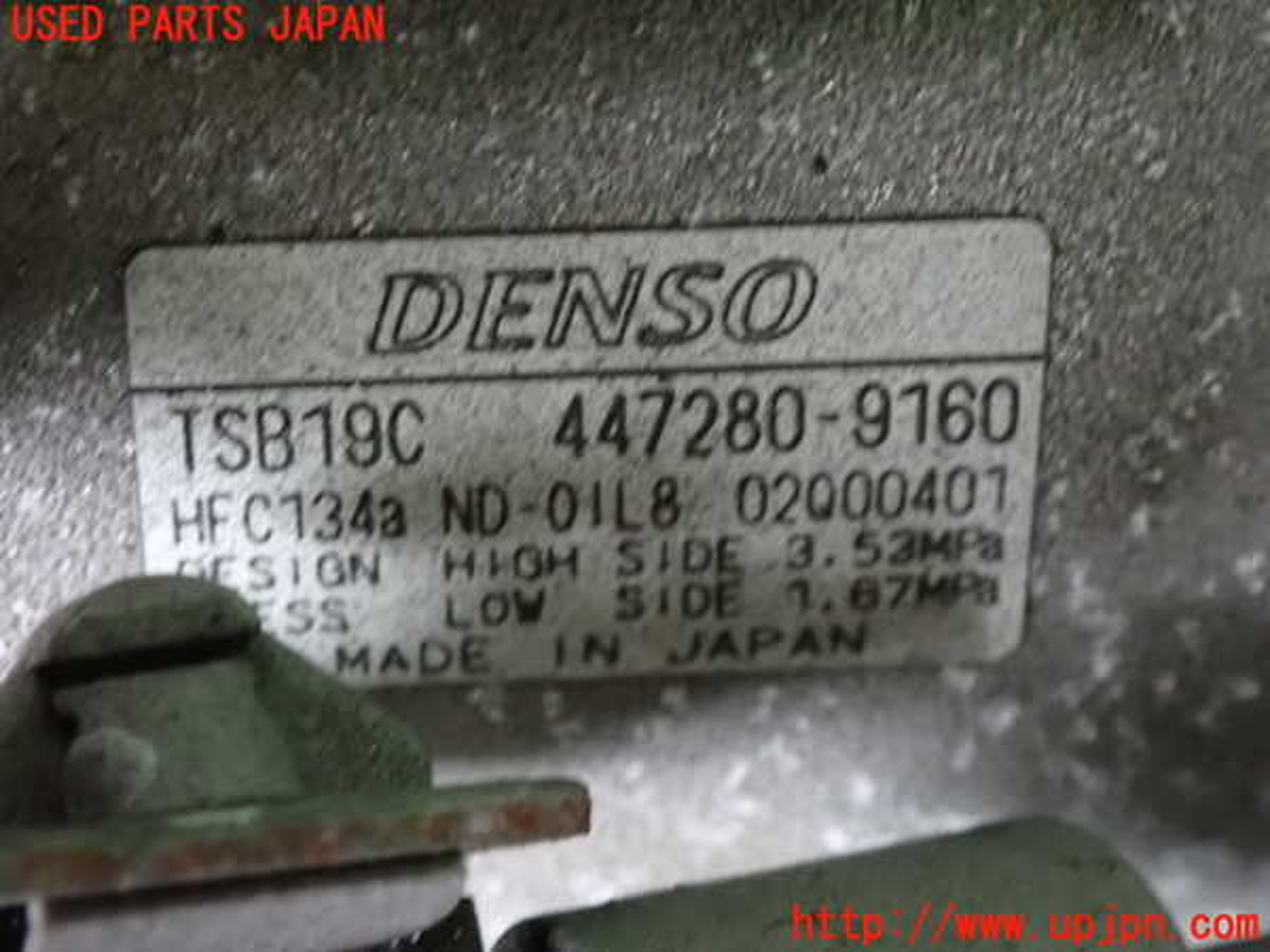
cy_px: 476
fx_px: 3669
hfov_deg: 19.6
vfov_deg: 14.8
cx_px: 635
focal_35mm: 100
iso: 1600
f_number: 4.9
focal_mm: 18
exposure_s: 1/13
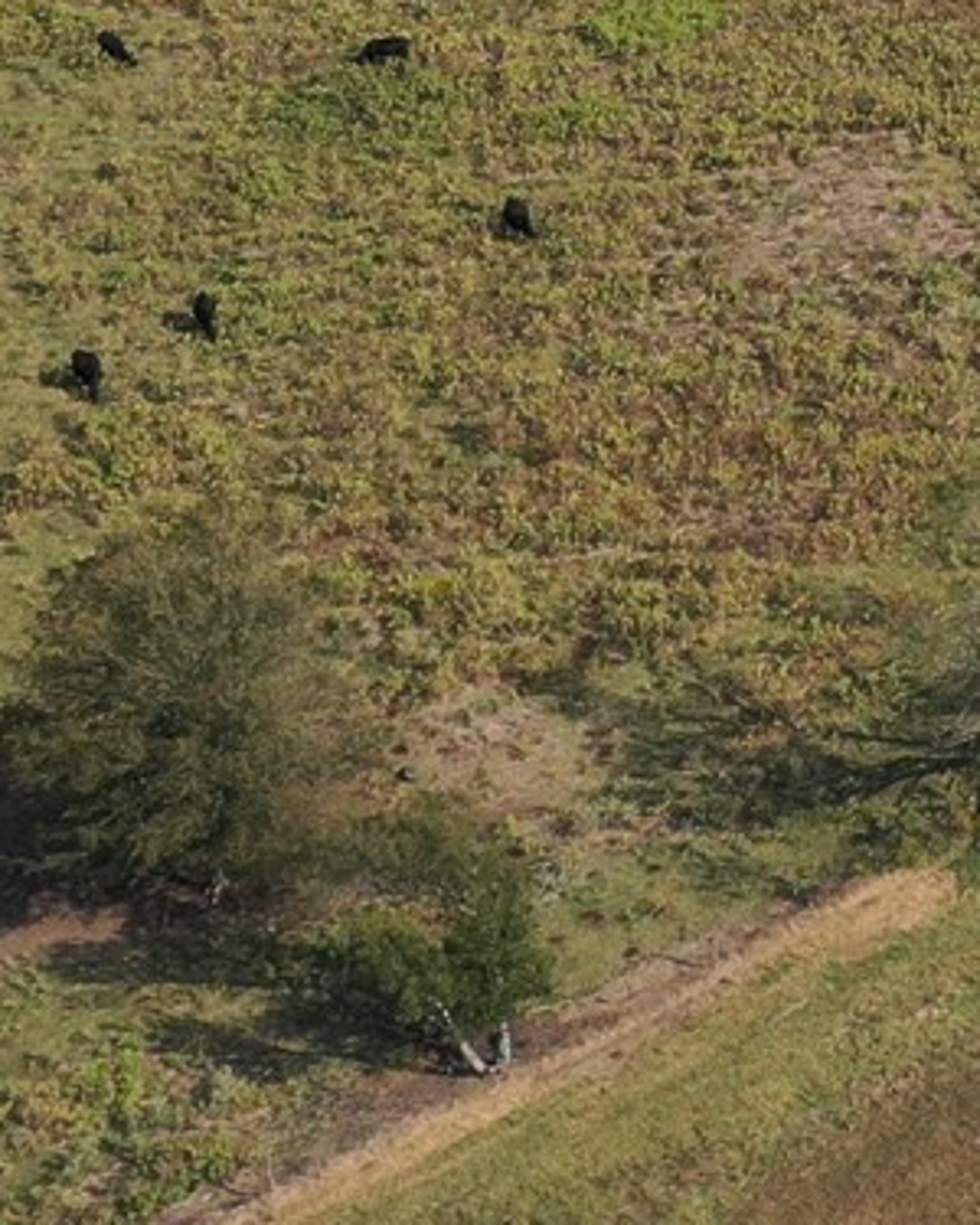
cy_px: -1065
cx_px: 2182
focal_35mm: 152
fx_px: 5511
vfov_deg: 11.6
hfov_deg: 9.3
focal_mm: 10.26
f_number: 6.3
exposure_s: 1/500
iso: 100
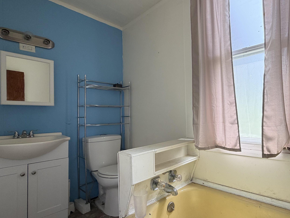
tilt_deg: +4.0
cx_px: 188
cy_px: 114
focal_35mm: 20
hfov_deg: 79.7
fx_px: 168
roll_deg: +1.9
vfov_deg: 66.0
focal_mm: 2.22
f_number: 2.2
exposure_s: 1/121
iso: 160
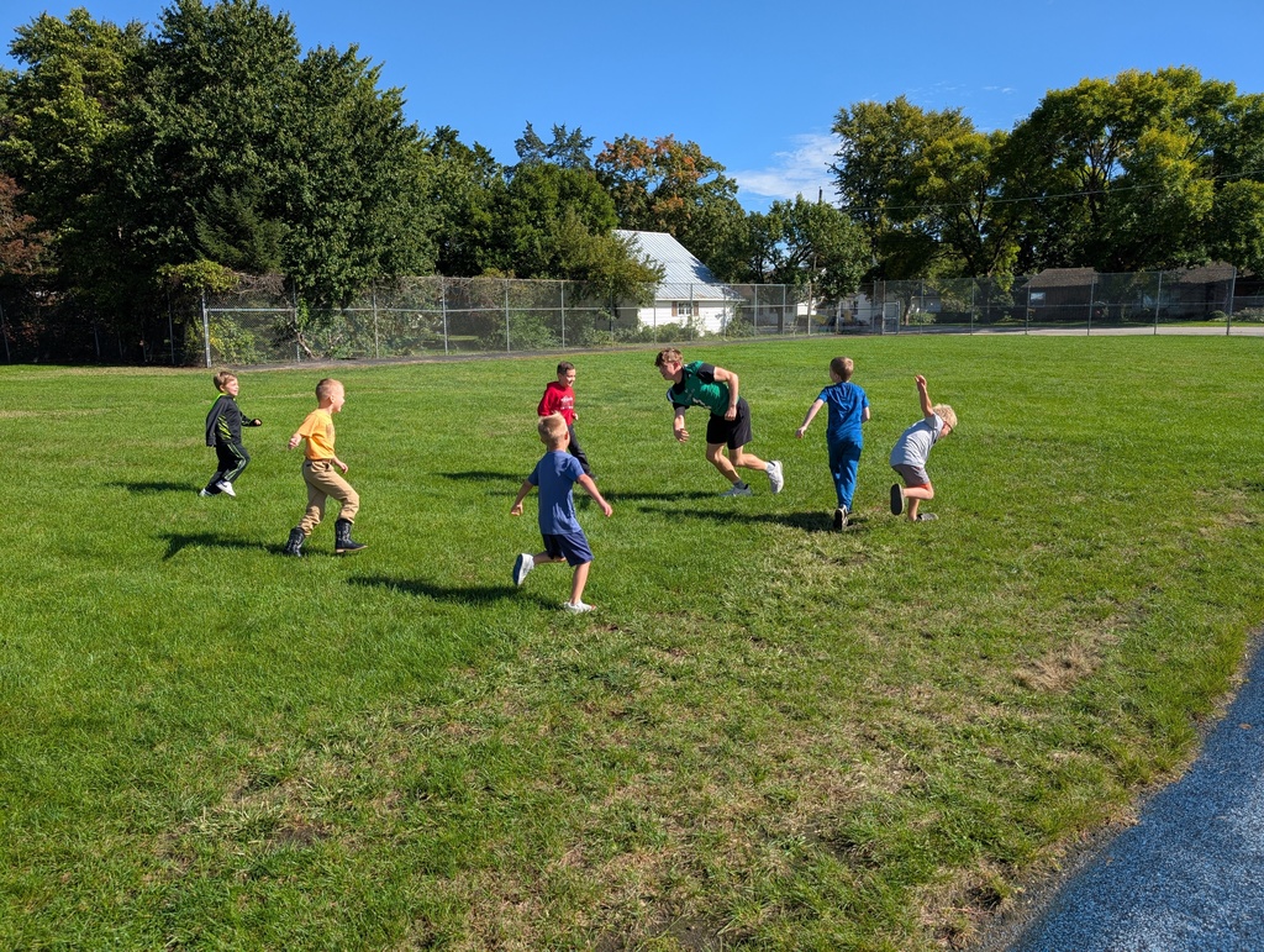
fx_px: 878
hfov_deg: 71.5
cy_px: 476
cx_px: 632
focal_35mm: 24
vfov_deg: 56.9
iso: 19
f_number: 1.68
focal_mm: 6.9
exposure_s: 1/912
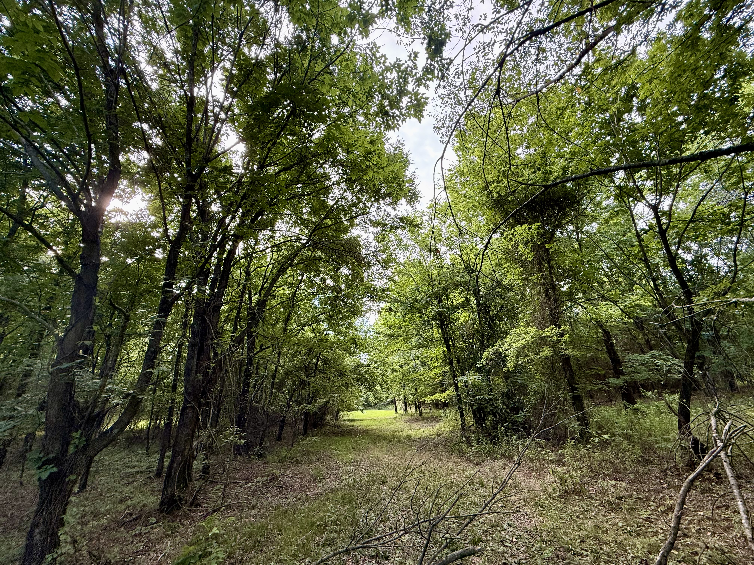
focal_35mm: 14
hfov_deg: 102.1
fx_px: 305
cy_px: 282
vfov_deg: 85.7
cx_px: 377
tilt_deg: +23.2
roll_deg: +1.5
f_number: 2.2
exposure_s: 1/99
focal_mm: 2.22
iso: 80
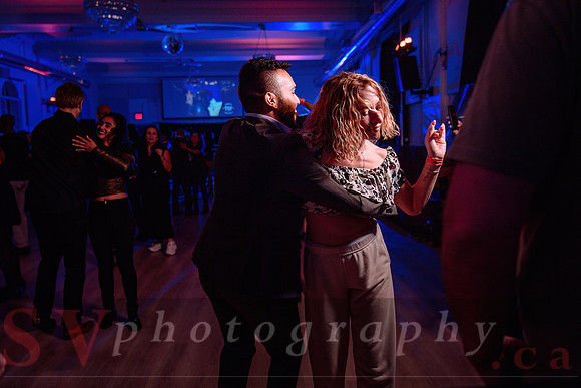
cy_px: 187
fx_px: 518
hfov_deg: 58.5
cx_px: 304
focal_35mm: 32
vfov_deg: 41.0
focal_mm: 26
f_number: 3.2
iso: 800
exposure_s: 1/60
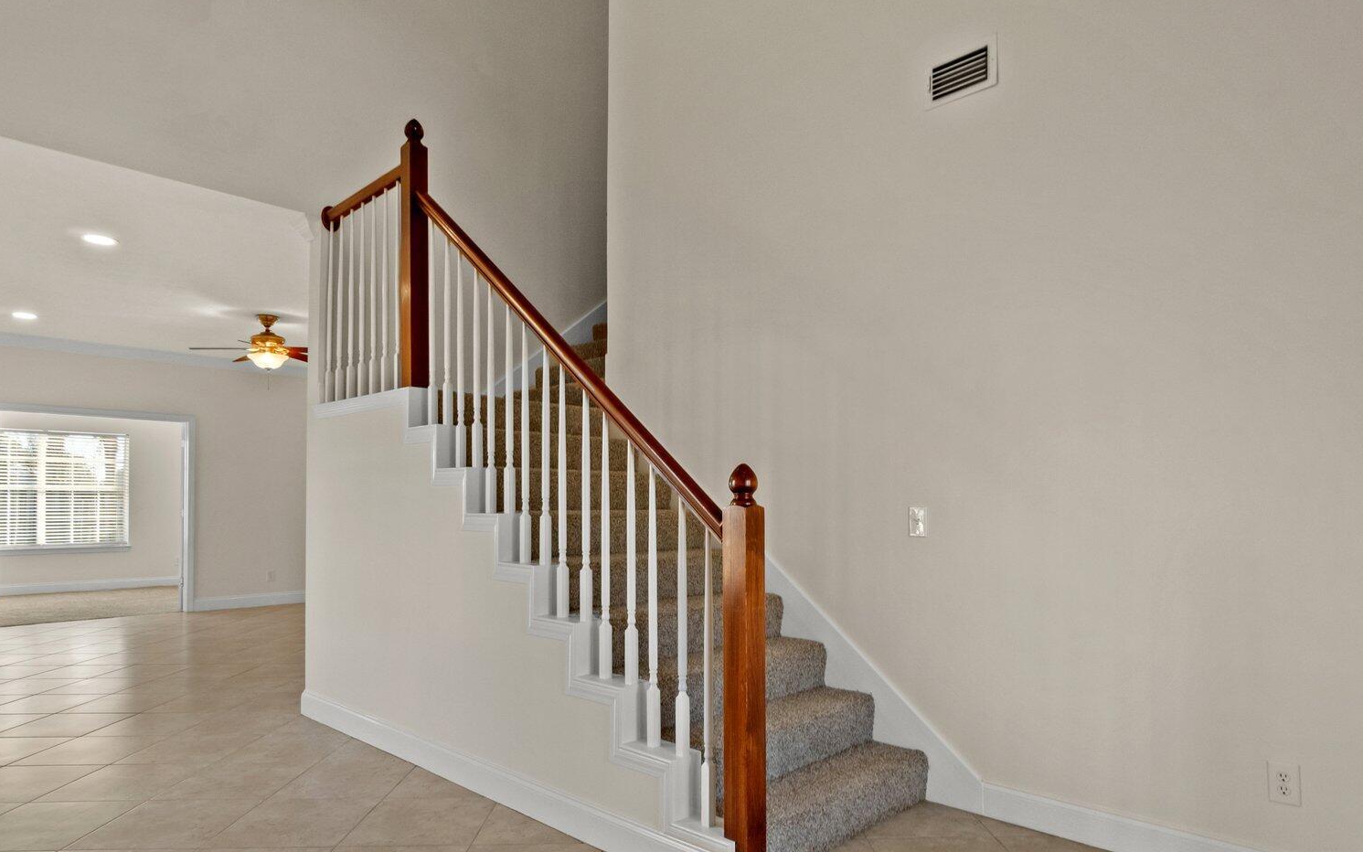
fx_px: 780
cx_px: 712
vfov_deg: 57.0
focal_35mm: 21
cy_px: 496
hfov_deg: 82.2
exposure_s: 1/4
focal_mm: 10
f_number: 9
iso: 400
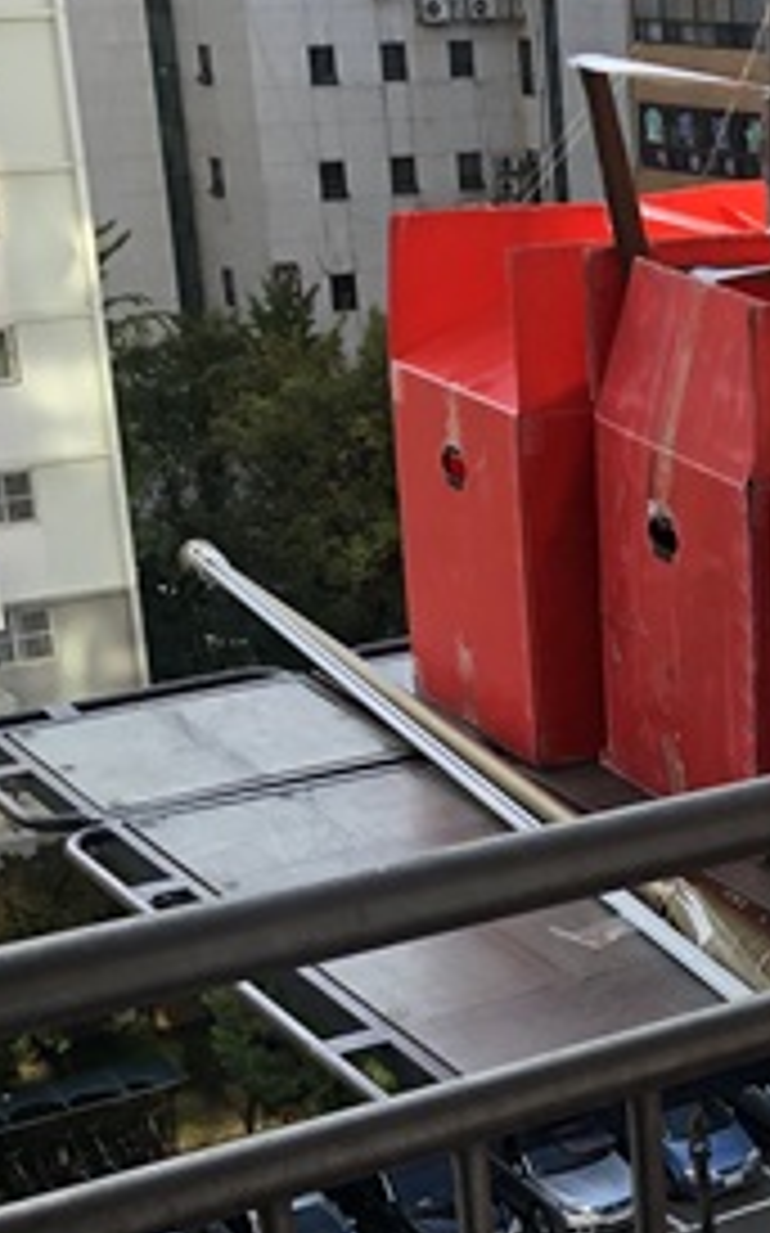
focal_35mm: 78
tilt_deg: -20.3
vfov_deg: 26.2
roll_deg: +0.3
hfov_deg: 15.8
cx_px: 1009
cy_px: 896
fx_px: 2622
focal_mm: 3.99
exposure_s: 1/262
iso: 20
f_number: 1.8
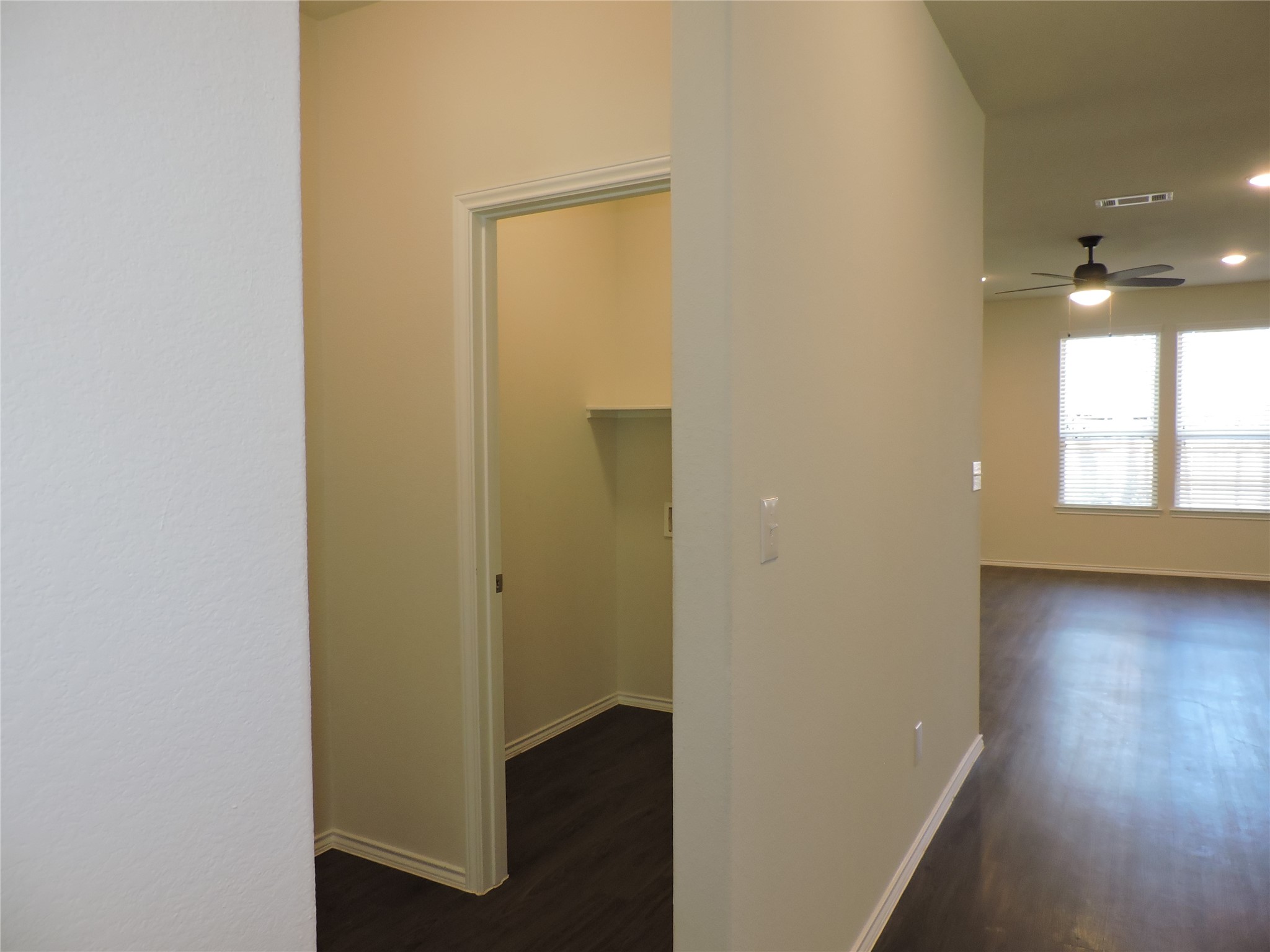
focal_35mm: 24
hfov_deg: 71.6
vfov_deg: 56.8
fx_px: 881
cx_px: 635
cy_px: 476
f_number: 3
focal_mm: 4.3
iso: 250
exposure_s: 1/40
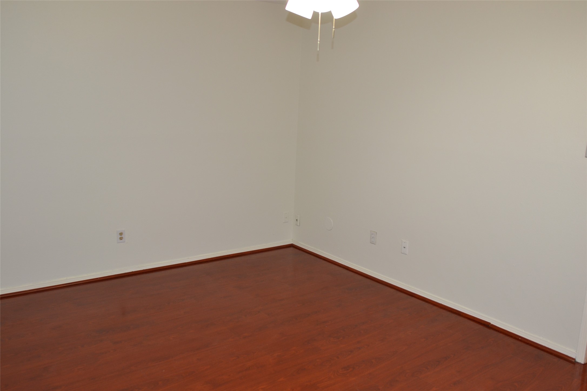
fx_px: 489
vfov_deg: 43.6
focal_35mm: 30
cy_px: 196
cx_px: 294
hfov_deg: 61.9
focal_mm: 20
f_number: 2.5
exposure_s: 1/60
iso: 400
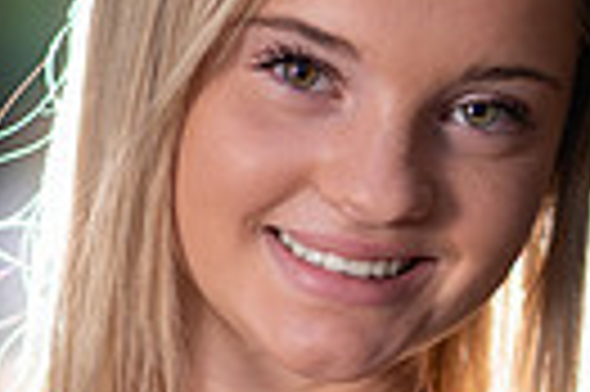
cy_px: 446
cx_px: 734
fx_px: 8250
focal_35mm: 504
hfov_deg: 4.1
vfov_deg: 2.7
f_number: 1.8
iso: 100
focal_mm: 85
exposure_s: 1/500
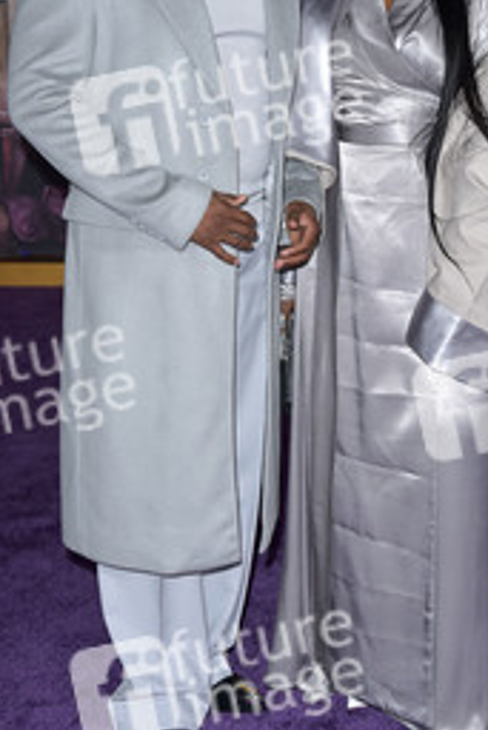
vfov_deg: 25.9
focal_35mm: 78
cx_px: 301
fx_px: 1584
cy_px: 251
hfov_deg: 17.5
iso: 320
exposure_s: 1/250
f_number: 6.3
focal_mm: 50
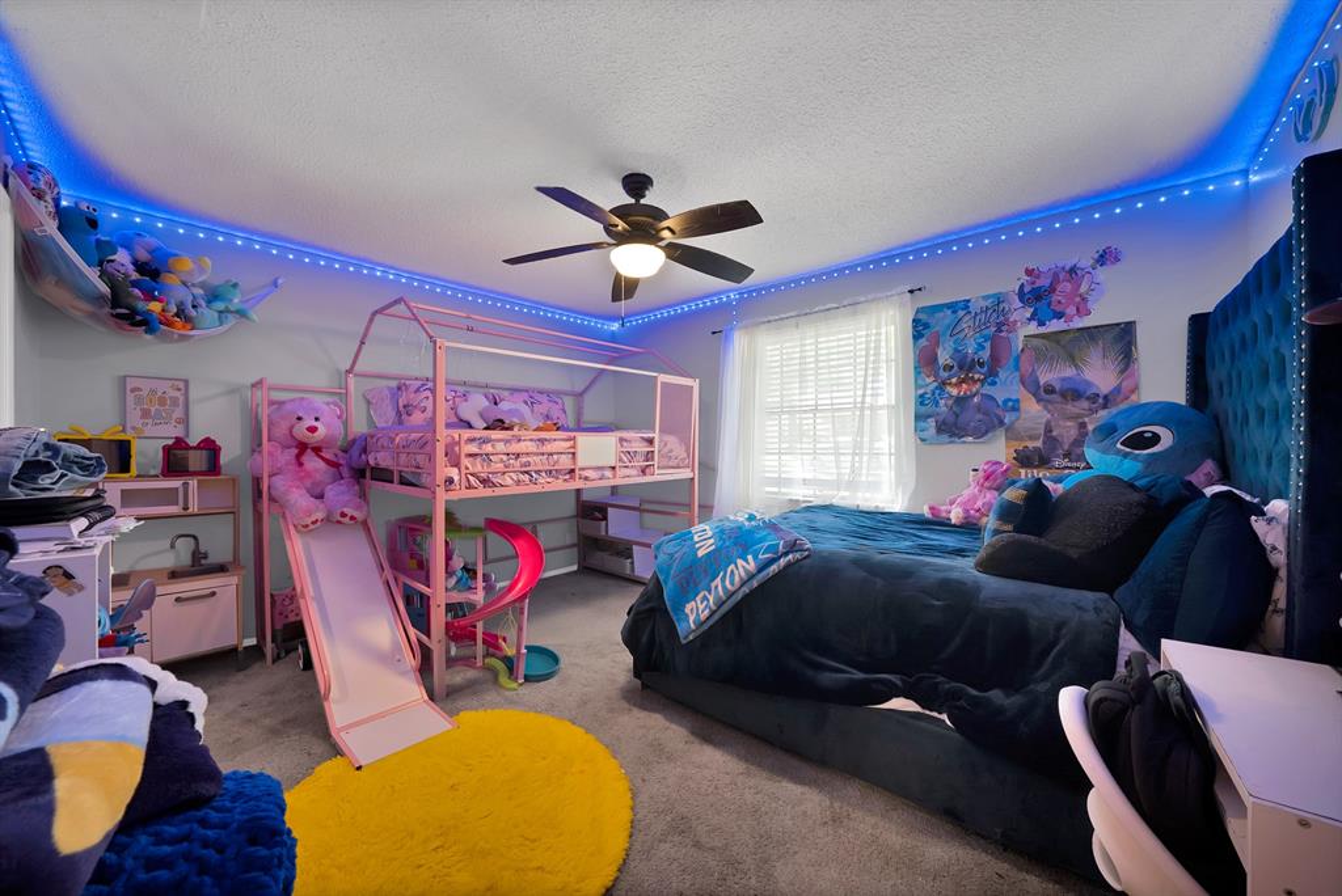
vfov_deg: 90.1
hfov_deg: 112.6
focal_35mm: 12
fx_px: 448
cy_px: 448
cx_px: 671
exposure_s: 1/2
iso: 640
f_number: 9
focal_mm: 12
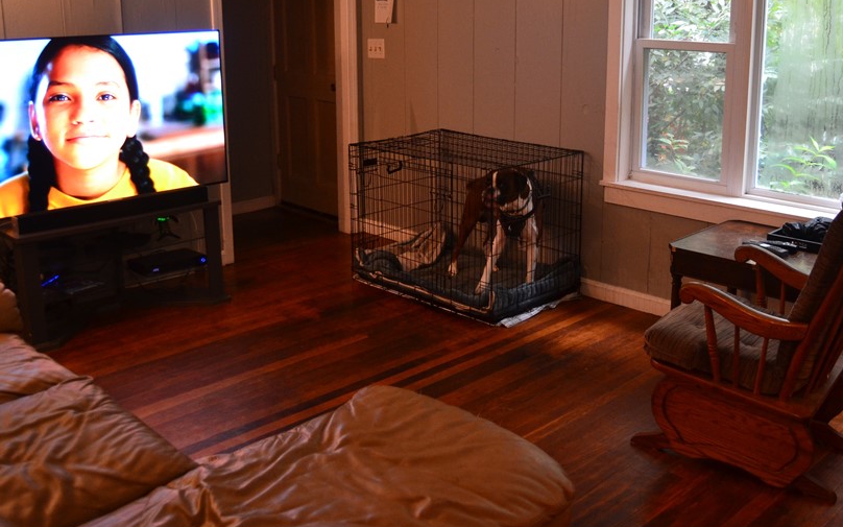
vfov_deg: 34.2
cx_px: 433
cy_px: 182
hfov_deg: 52.7
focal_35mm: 37
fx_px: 850
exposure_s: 1/25
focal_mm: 18
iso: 800
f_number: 3.5
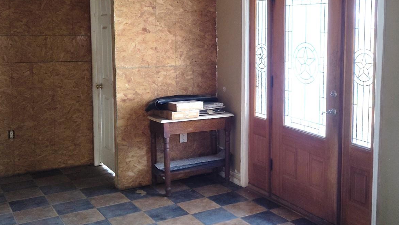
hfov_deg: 45.3
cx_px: 283
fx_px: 466
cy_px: 78
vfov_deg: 27.0
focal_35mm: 44
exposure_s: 1/60
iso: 1088
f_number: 1.8
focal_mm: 5.56
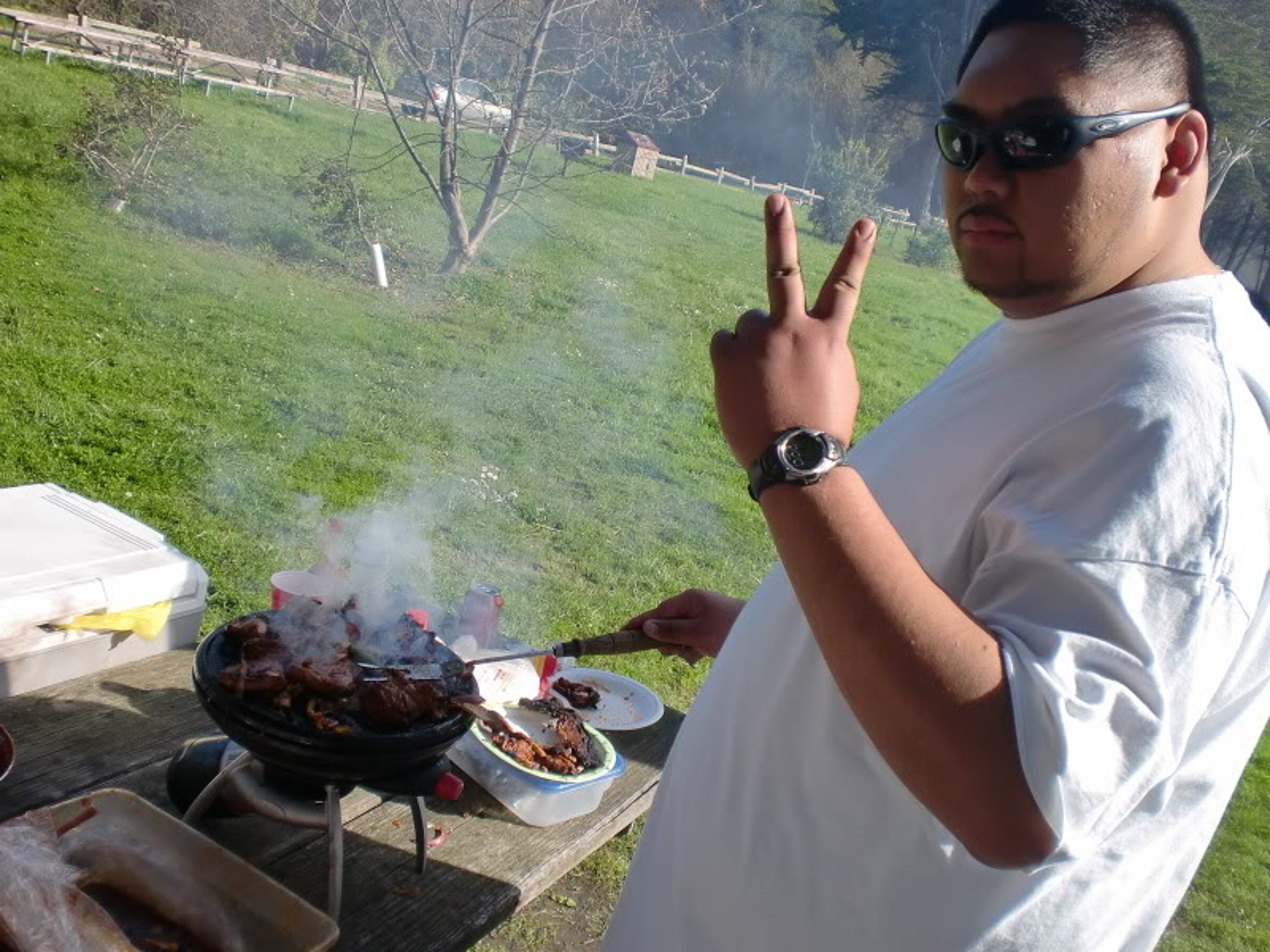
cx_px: 635
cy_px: 476
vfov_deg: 40.7
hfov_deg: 52.6
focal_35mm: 35
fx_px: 1284
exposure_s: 1/640
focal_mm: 6.3
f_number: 3.1
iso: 64
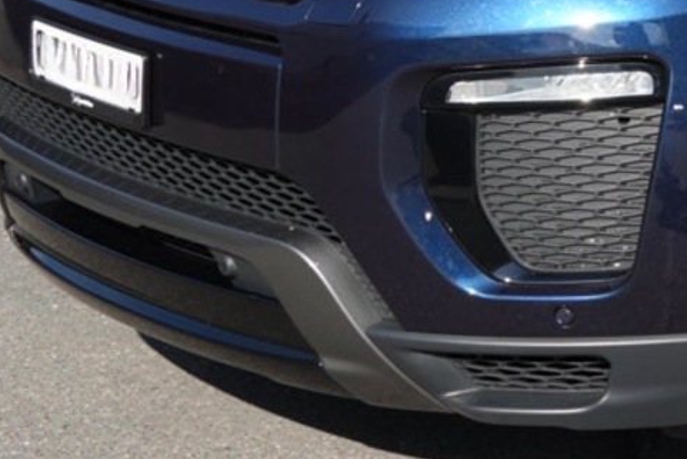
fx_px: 2521
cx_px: 977
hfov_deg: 14.6
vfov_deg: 10.2
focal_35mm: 132
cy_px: -134
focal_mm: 21
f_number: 4.5
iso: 100
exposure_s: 1/500
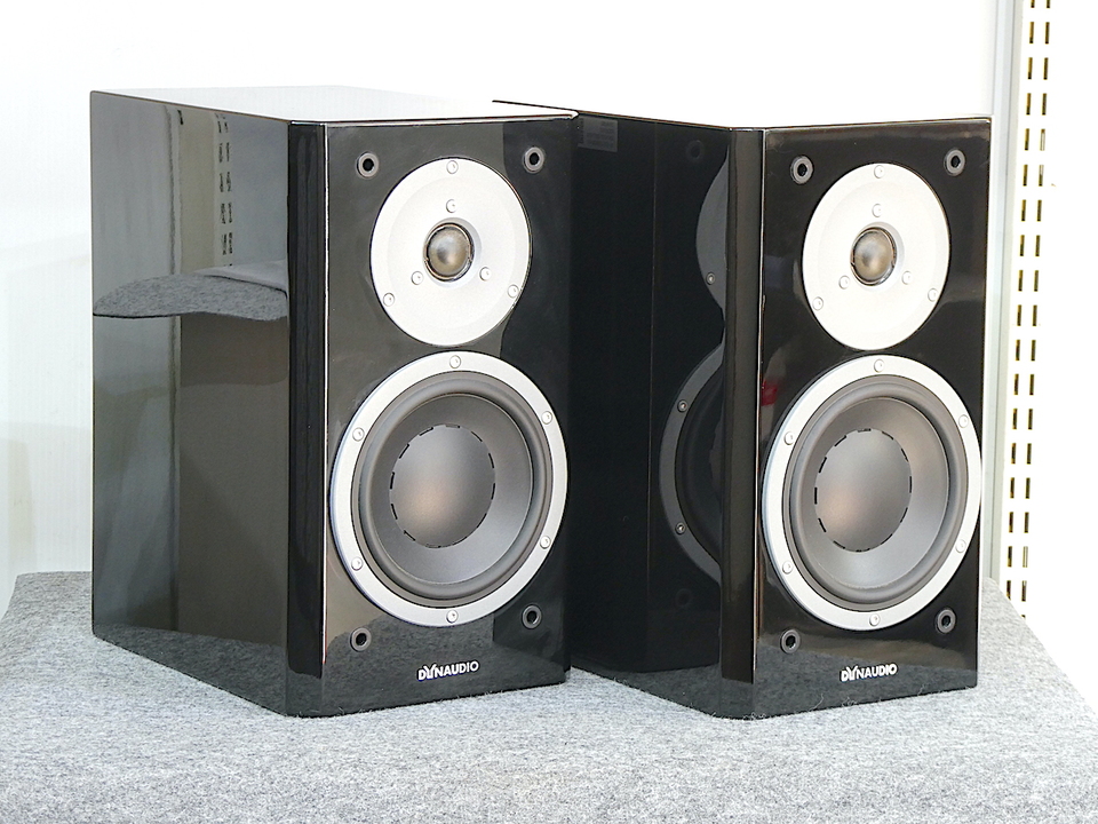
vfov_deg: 12.9
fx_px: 3648
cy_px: 412
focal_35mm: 115
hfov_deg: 17.1
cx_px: 549
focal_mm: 20.6
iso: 200
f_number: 5.1
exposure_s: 1/8
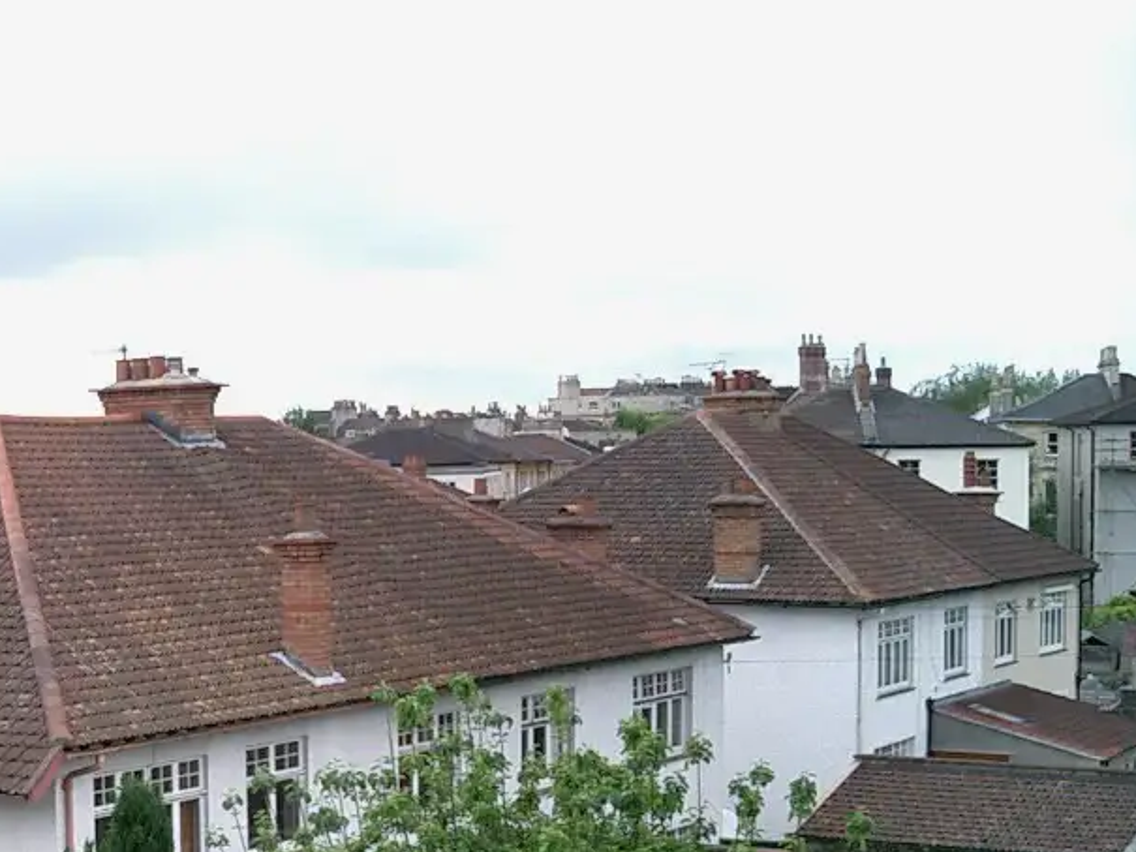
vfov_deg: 19.5
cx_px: 36
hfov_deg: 25.2
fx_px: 2429
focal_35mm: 74
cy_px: 801
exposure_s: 1/250
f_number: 4.2
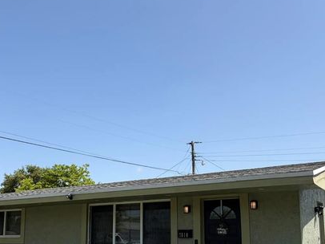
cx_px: 146
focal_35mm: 41
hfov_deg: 45.7
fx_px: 385
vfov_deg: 34.4
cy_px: 181
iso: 50
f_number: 1.6
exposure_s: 1/3279
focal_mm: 5.96
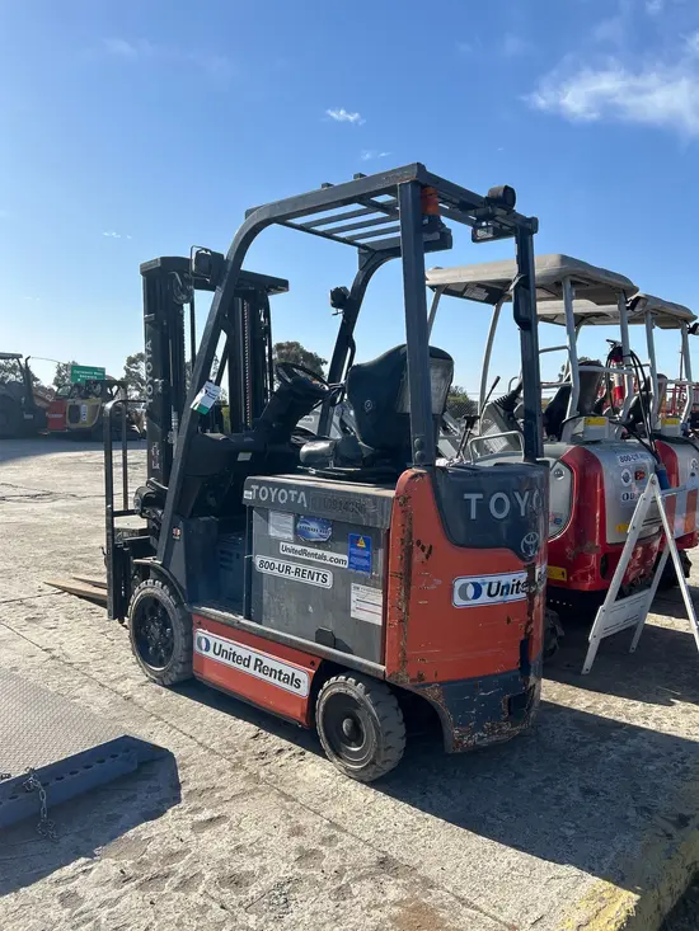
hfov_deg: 53.1
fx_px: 700
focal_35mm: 26
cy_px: 466
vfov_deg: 67.3
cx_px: 350
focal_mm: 5.7
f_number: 1.5
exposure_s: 1/3571
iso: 50
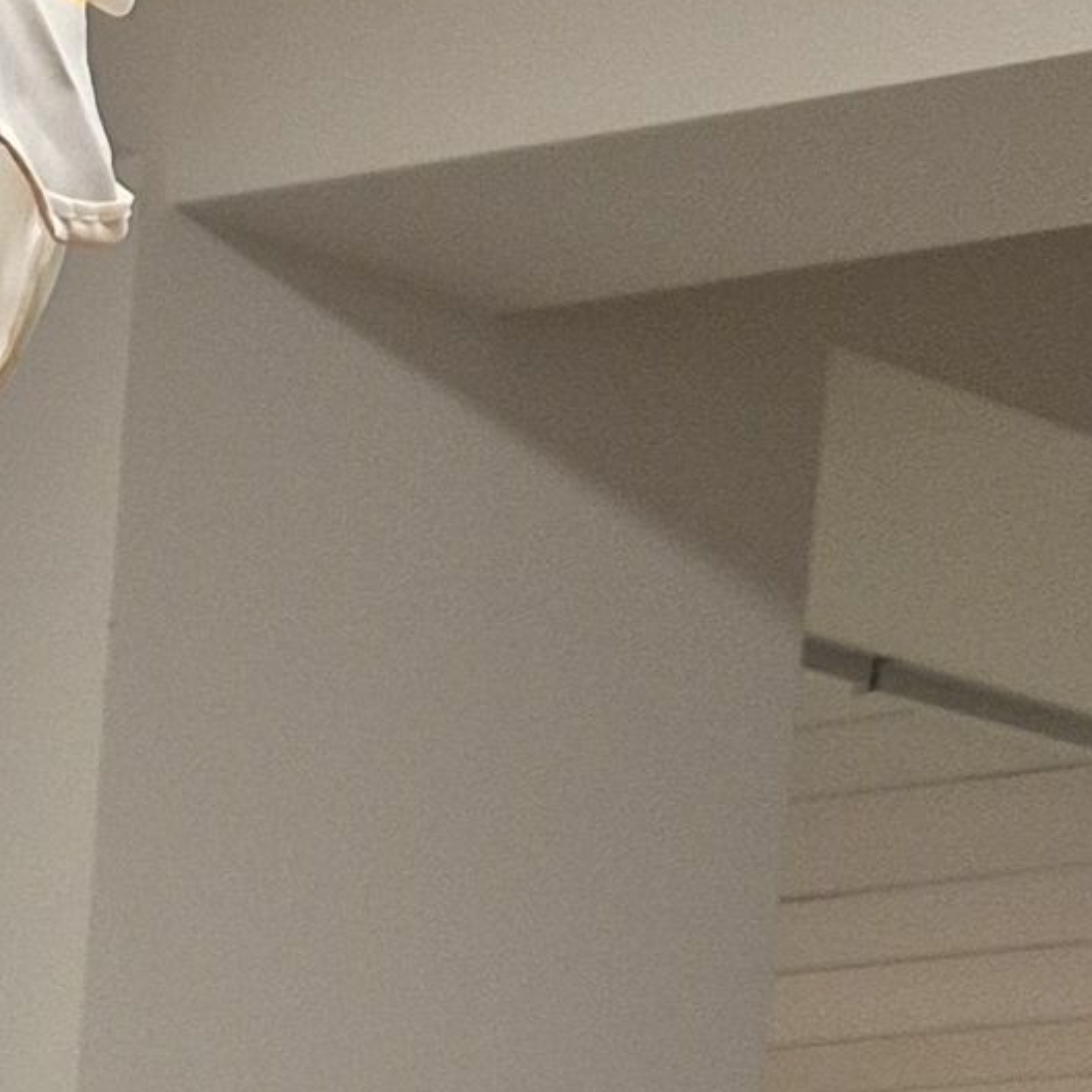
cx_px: -935
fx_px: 5496
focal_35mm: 154
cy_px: 2823
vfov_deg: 9.7
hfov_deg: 10.6
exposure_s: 1/53
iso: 125
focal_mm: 5.4
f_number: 1.8
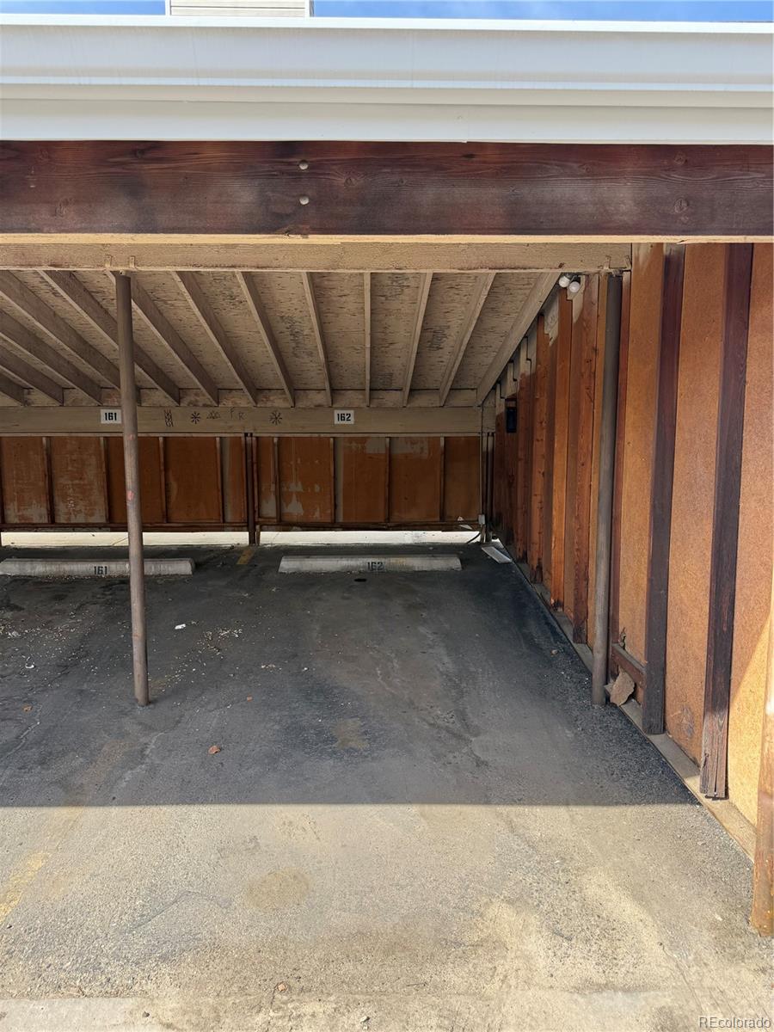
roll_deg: -0.1
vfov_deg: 71.6
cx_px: 387
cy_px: 516
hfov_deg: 56.8
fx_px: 716
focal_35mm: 24
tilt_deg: -7.0
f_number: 1.78
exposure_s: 1/765
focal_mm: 6.76
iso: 80
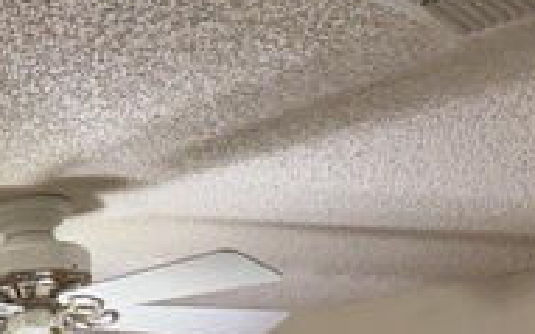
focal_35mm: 89
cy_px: 640
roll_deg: +2.1
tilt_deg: -3.0
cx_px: -15
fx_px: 1297
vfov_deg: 13.0
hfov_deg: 22.3
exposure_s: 1/120
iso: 320
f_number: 1.78
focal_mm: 6.76
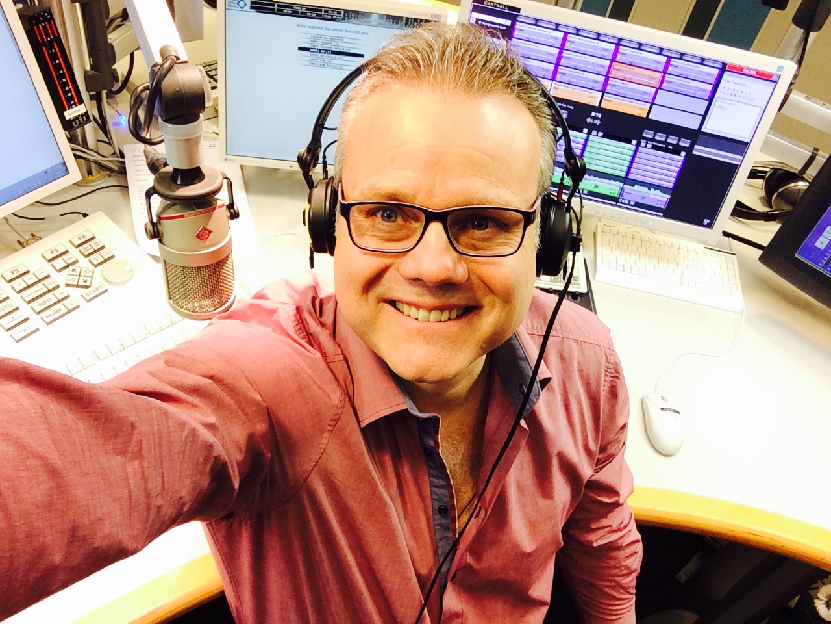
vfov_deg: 45.4
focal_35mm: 31
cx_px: 416
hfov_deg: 58.4
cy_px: 312
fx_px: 744
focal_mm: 2.15
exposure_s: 1/30
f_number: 2.4
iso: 80
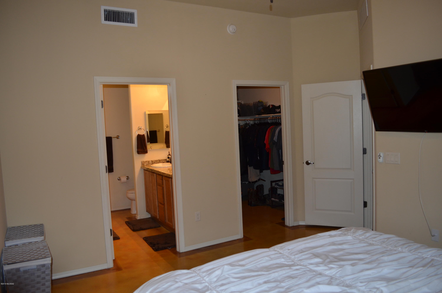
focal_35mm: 27
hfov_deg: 67.5
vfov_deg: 47.7
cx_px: 221
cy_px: 146
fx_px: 331
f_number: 4
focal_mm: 18
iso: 400
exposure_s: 1/60
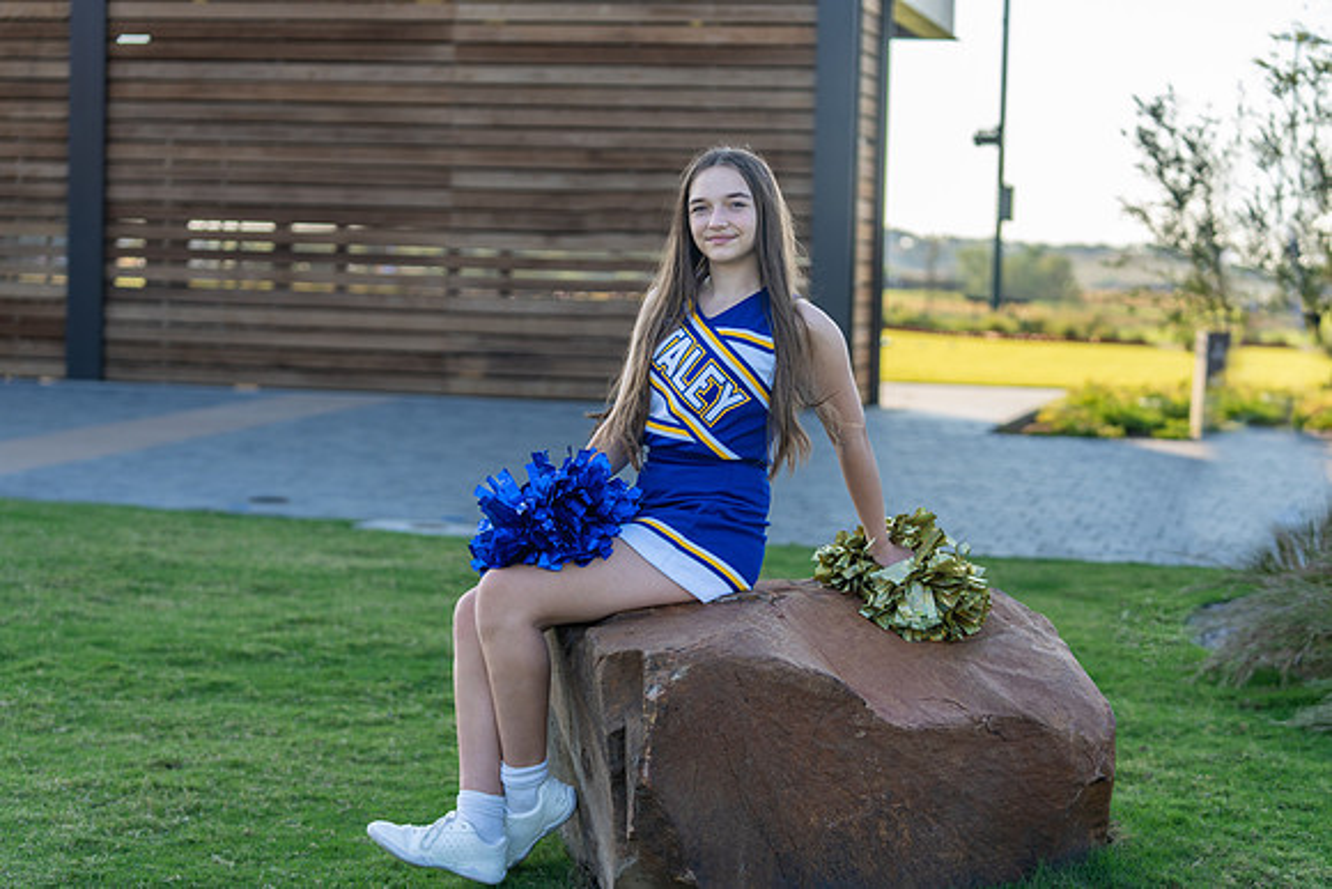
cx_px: 666
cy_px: 444
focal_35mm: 70
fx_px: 2590
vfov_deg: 19.5
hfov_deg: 28.8
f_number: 3.2
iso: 100
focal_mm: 70
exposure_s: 1/400
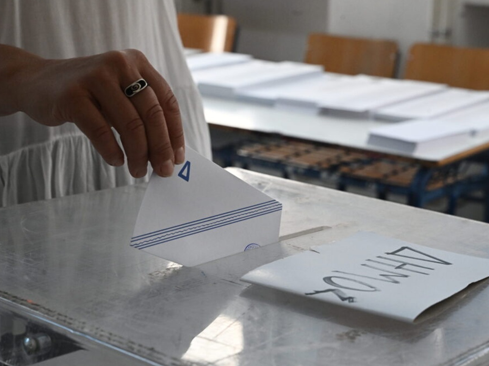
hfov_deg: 27.0
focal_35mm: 72
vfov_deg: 20.4
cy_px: 182
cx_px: 244
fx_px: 1017
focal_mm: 66
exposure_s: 1/320
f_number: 8
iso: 4000
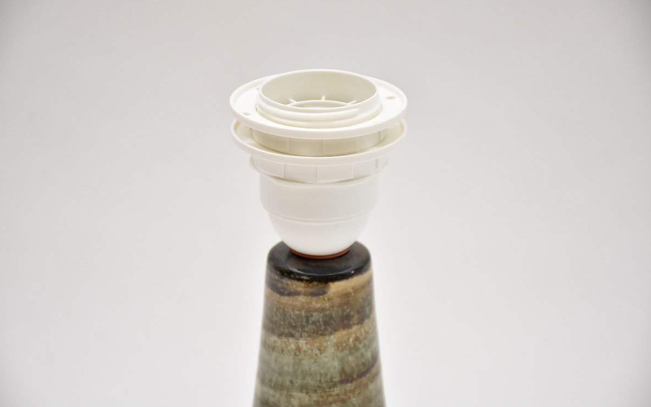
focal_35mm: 154
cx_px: 325
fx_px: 2733
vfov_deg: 8.5
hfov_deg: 13.6
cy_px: 195
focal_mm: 100
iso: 800
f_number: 5.6
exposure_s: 1/160
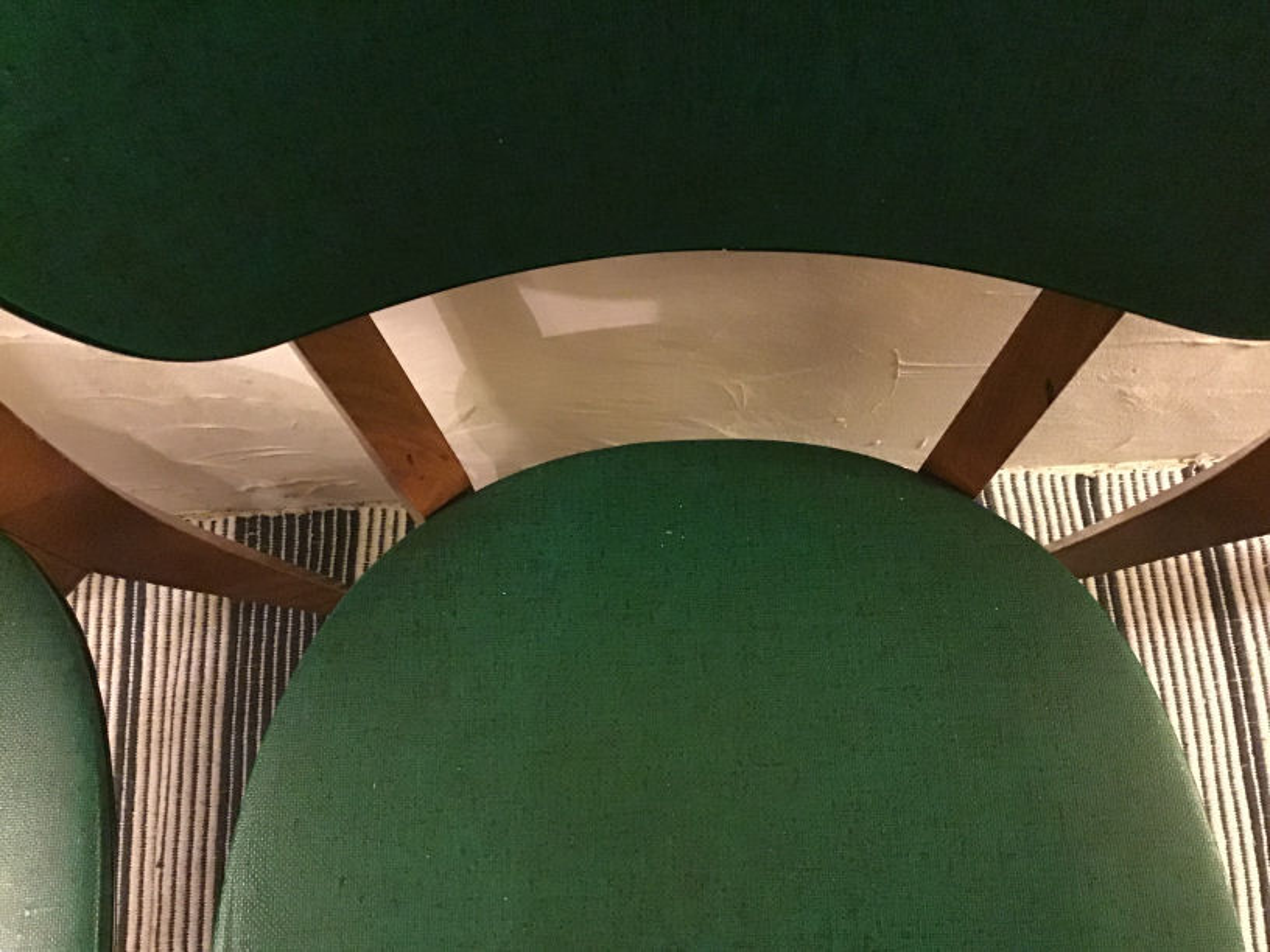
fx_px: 1137
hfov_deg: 58.4
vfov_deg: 45.4
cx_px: 635
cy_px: 476
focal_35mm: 31
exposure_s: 1/17
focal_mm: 3.3
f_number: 2.4
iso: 640
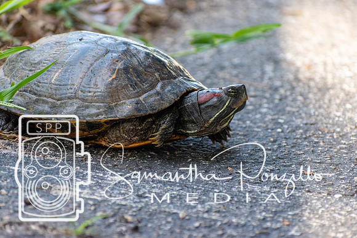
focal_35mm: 345
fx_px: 3422
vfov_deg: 4.0
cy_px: 119
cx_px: 178
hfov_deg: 6.0
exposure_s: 1/500
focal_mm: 230
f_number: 5.6
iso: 1400
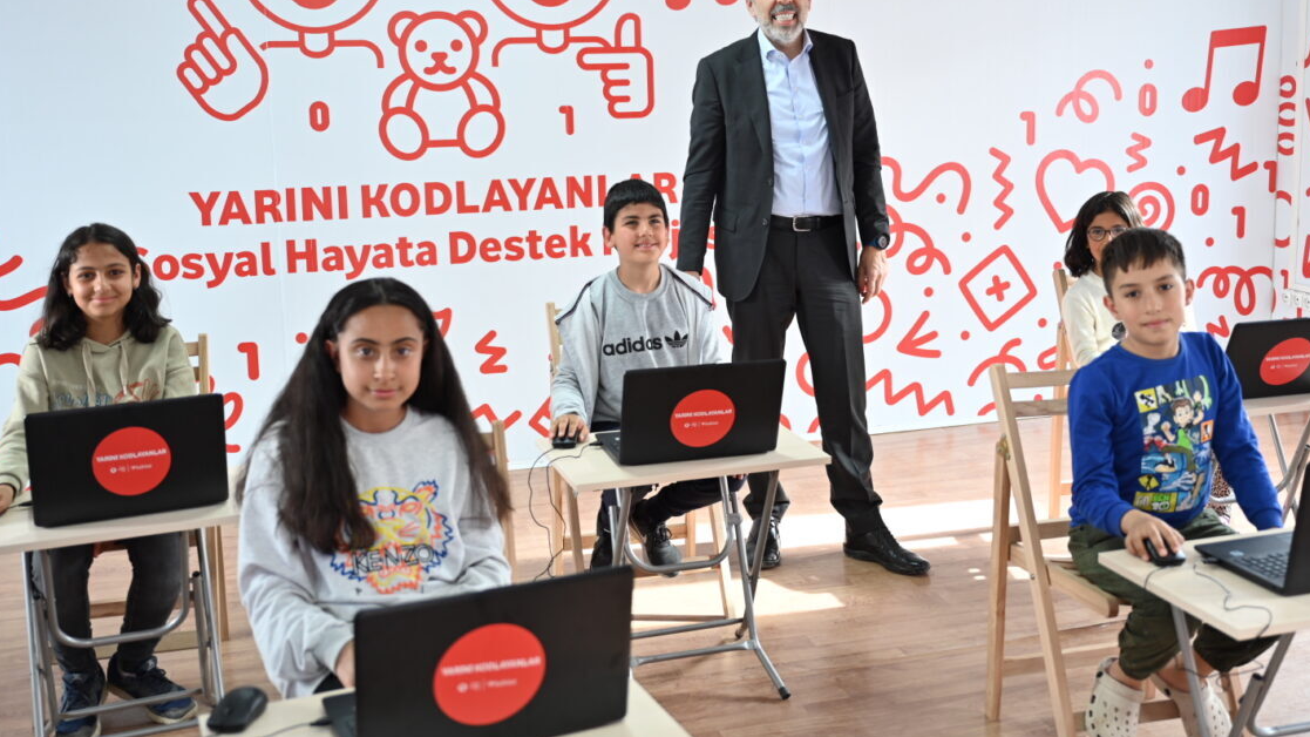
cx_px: 705
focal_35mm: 42
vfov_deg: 28.2
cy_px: 278
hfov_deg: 48.3
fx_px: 1459
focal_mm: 35
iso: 320
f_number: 2.8
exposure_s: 1/80
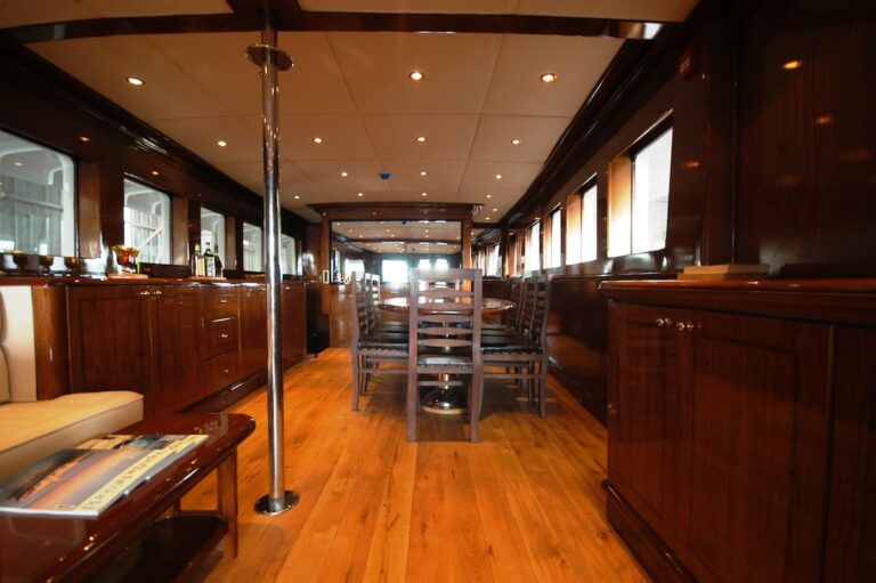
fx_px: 365
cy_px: 292
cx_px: 438
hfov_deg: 100.4
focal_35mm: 15
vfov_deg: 77.2
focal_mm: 10
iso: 200
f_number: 4
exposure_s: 1/6
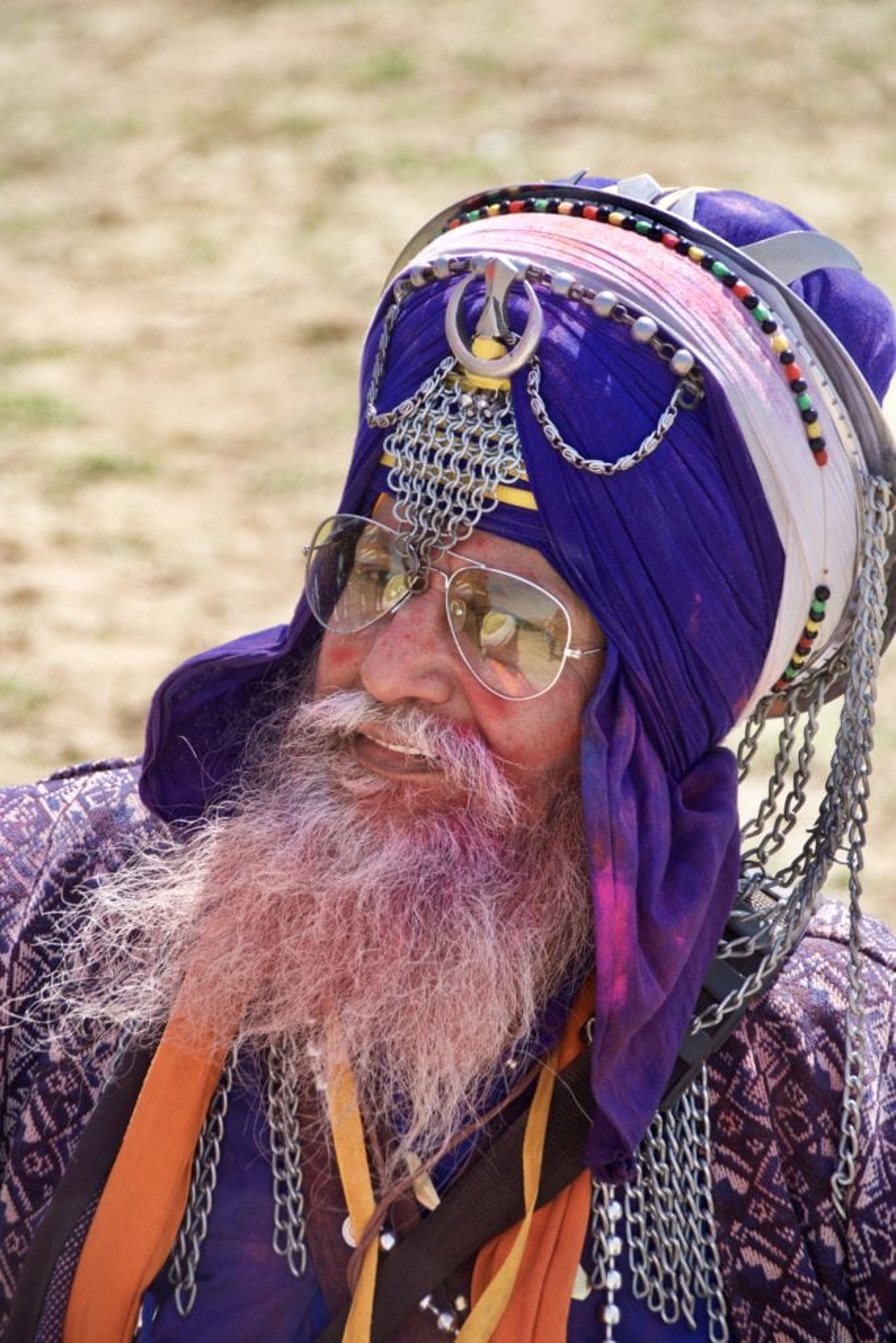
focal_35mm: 232
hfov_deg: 5.9
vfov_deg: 8.9
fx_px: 8676
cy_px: 672
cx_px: 448
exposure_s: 1/320
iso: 200
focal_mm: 155
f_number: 6
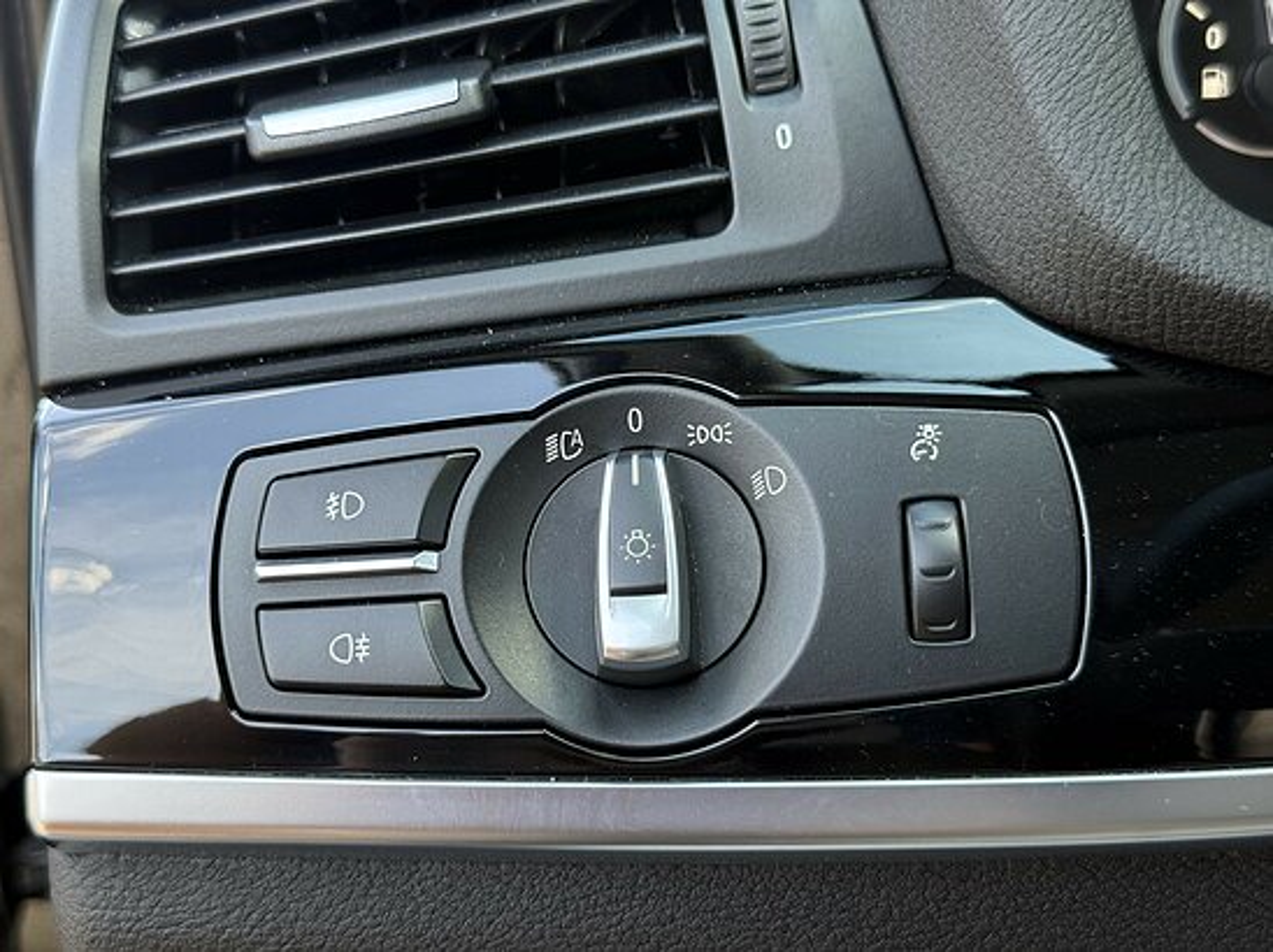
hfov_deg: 39.7
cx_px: 636
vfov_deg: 30.2
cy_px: 476
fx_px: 1764
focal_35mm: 48
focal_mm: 6.76
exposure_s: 1/179
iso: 100
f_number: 1.78
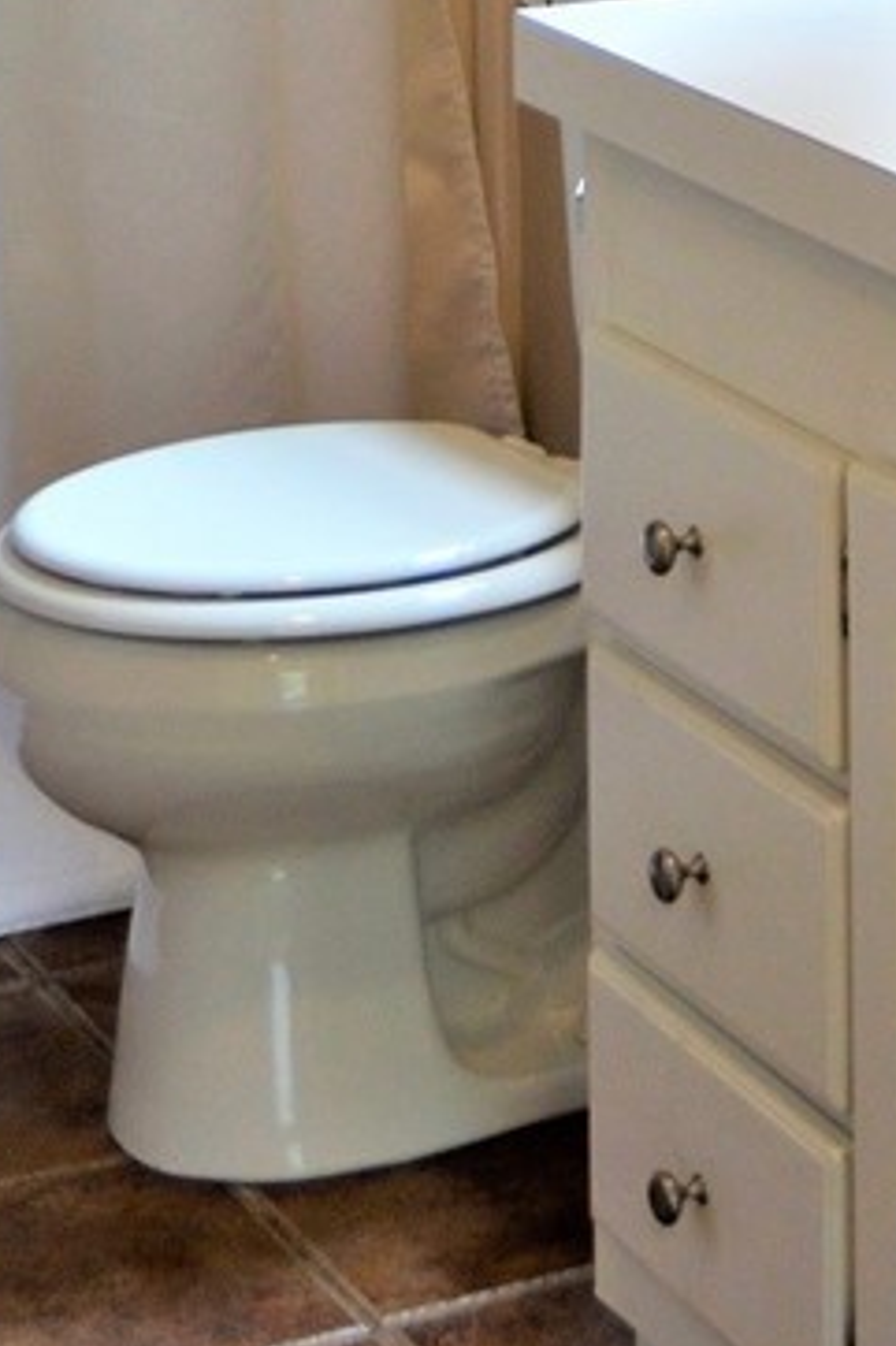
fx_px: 4708
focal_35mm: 126
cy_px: -638
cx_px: 1229
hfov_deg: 10.6
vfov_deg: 15.1
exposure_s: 1/80
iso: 400
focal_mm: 28
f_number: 4.5
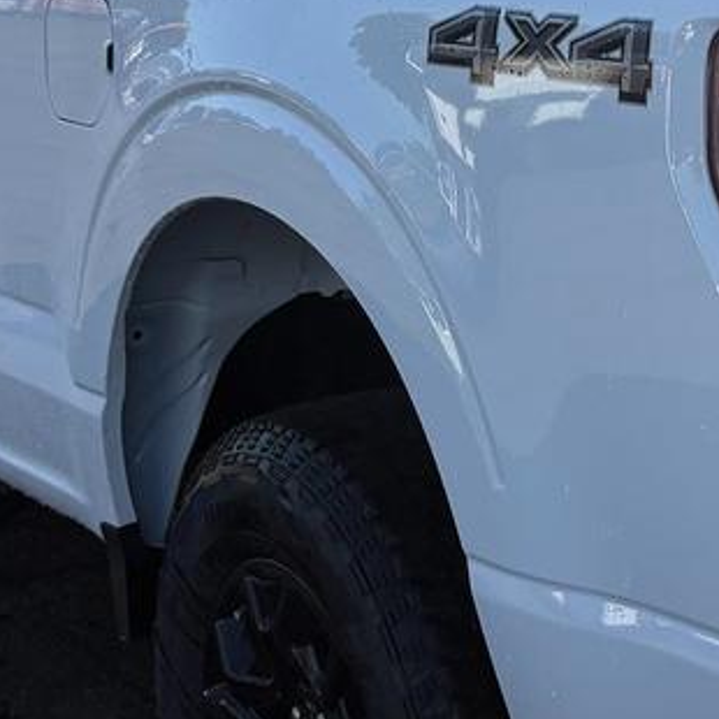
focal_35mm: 95
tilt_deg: -3.1
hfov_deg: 17.8
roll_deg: +1.5
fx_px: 2232
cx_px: 756
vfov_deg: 17.8
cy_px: -16
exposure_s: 1/3279
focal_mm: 5.96
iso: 50
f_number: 1.6
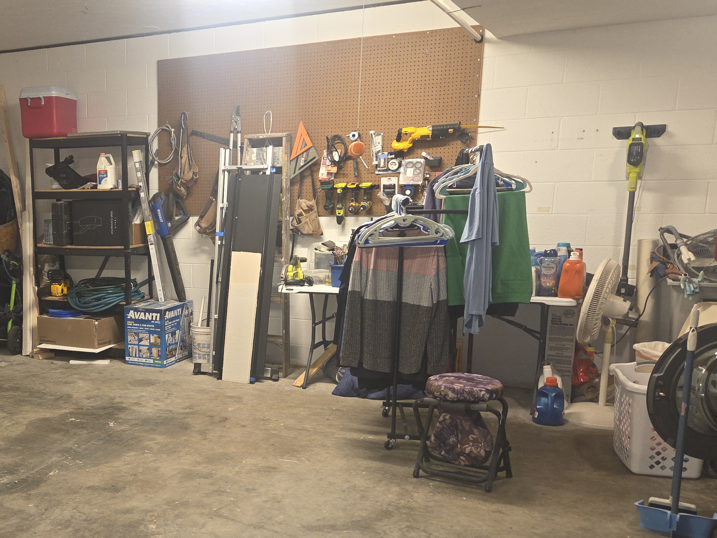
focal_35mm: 40
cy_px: 345
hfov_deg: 44.2
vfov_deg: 35.7
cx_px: 130
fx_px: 829
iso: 125
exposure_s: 1/24
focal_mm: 5.4
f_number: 1.8
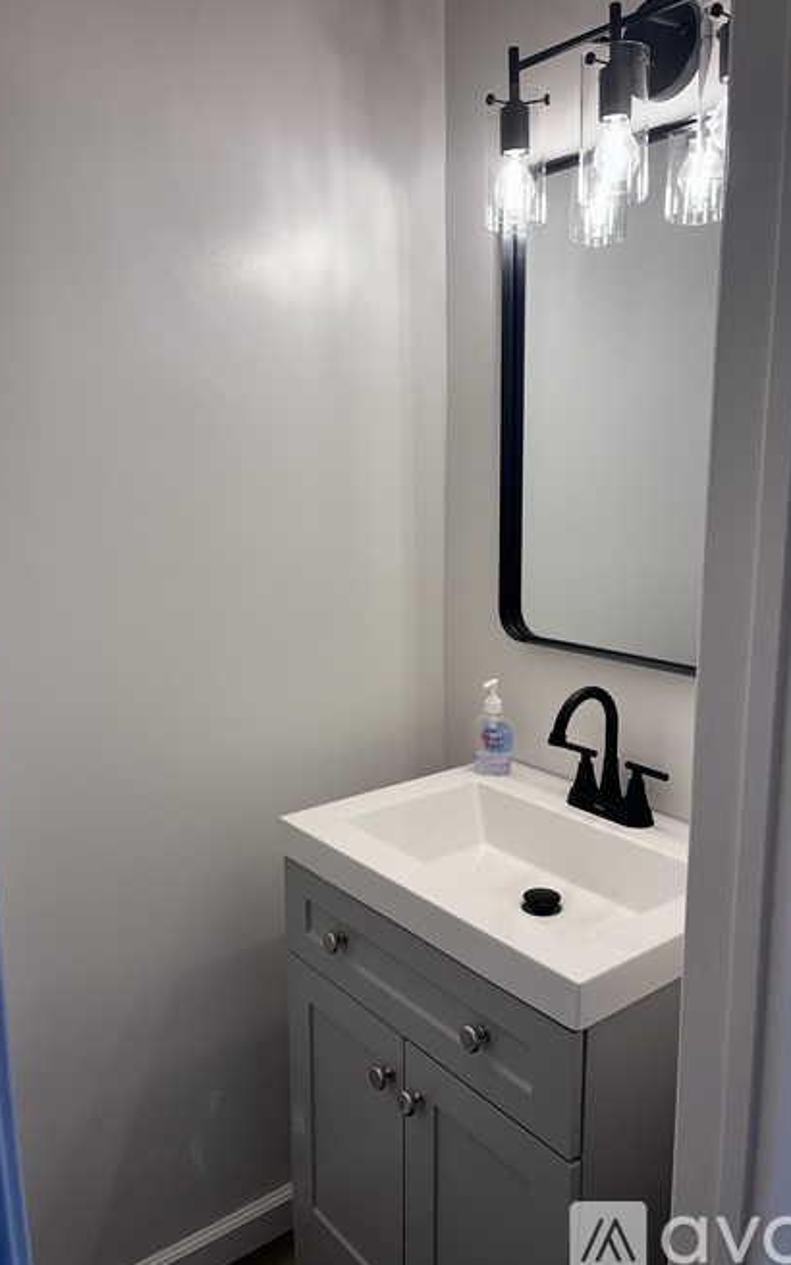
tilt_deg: -11.4
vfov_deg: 66.5
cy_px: 635
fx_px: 966
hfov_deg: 44.5
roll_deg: +0.4
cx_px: 399
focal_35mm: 28
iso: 64
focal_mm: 5.1
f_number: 1.6
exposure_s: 1/120
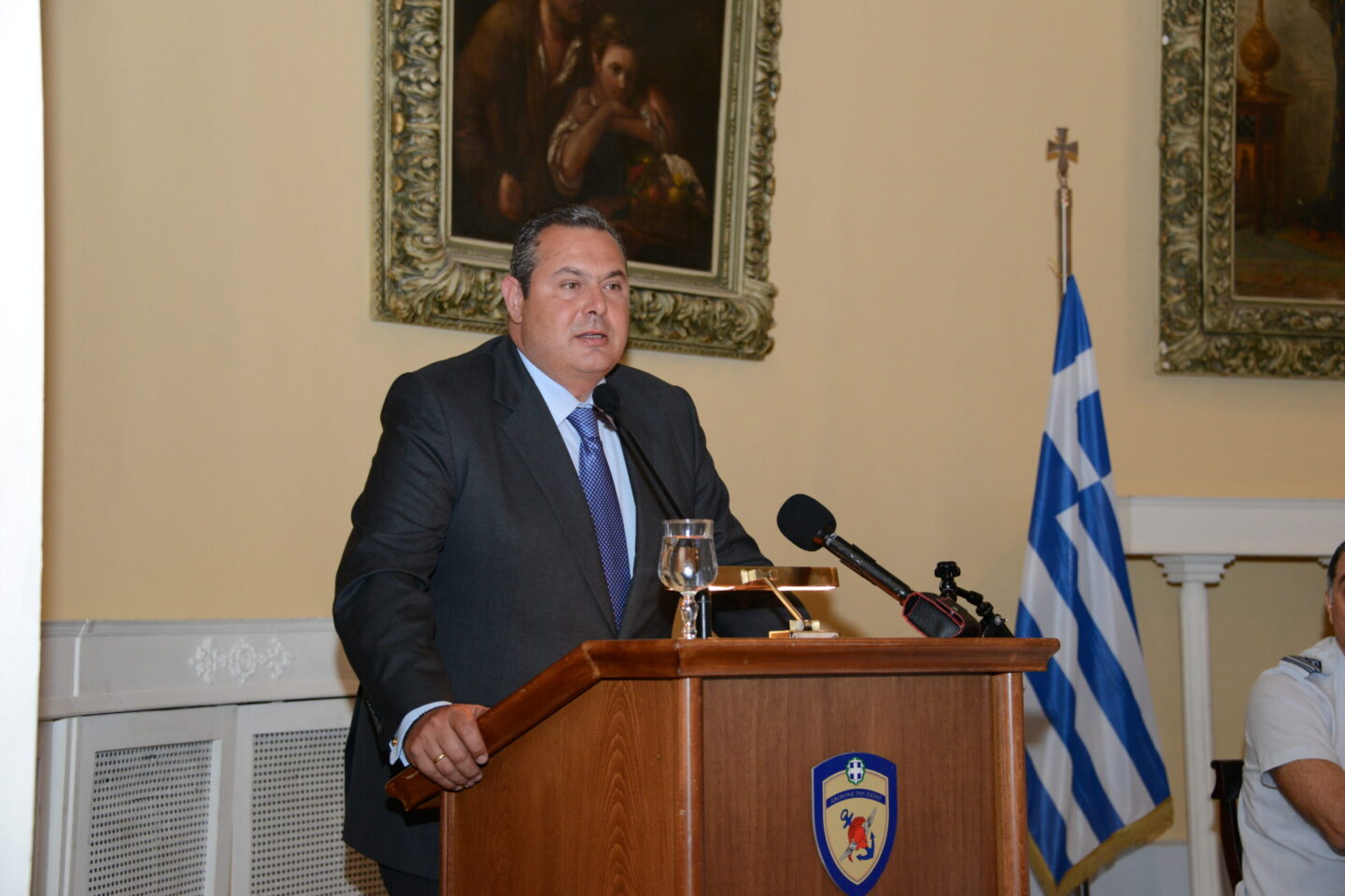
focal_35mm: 68
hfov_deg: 29.7
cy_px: 448
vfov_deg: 20.0
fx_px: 2540
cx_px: 672
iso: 1400
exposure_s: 1/160
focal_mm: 68
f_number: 4.8
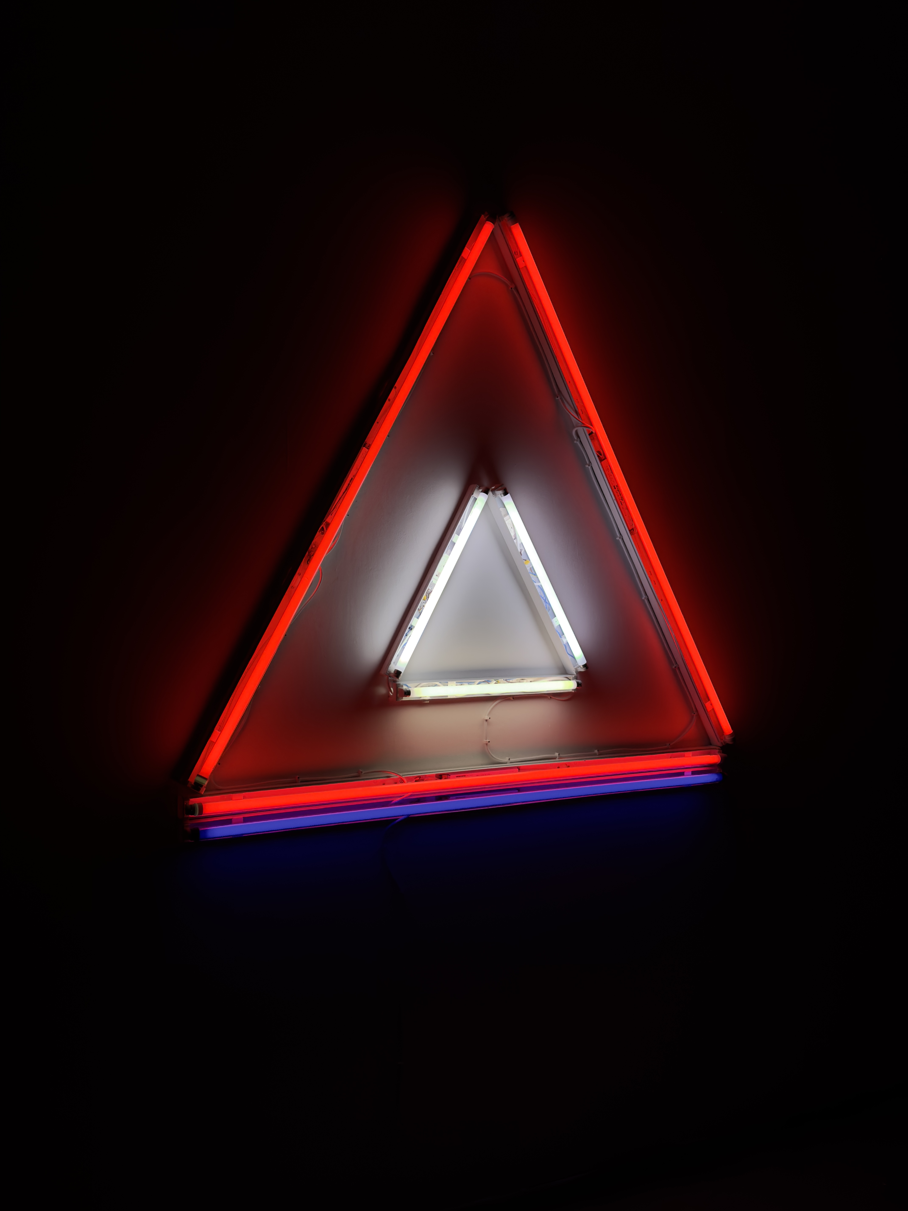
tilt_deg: +0.1
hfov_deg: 40.7
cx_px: 454
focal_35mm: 35
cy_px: 606
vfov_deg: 52.6
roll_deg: +0.0
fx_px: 1224
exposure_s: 1/838
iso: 64
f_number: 1.78
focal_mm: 6.76
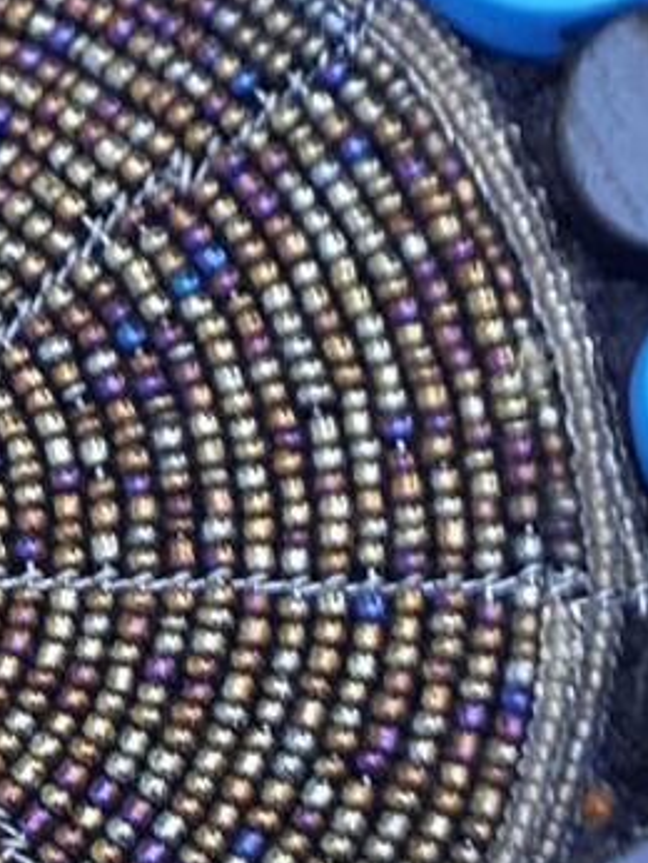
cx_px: -334
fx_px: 2593
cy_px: 802
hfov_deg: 13.4
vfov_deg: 18.5
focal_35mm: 104
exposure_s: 1/33
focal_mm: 3.6
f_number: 1.9
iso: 64
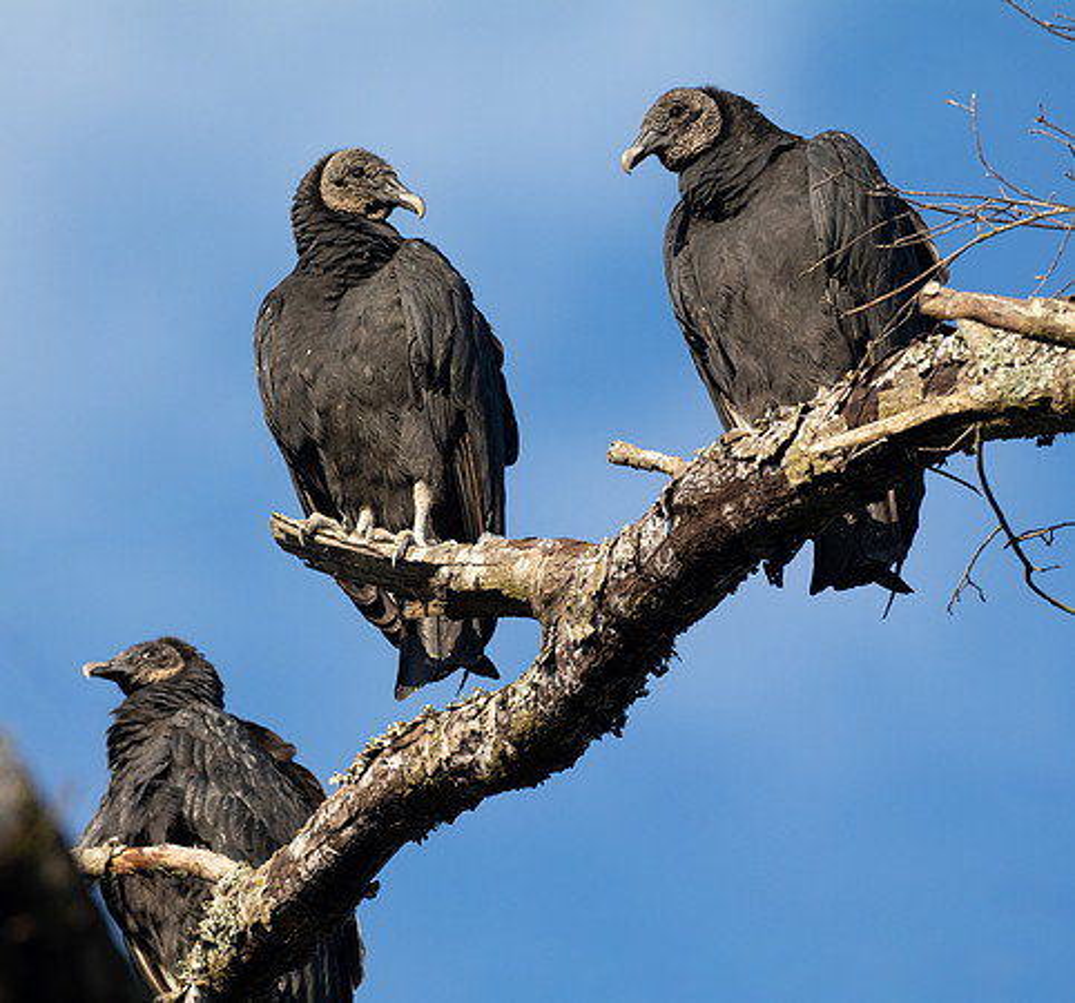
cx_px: 527
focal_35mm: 720
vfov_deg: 2.3
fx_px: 24473
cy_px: 530
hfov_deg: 2.5
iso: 200
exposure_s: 1/1000
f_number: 4
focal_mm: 300
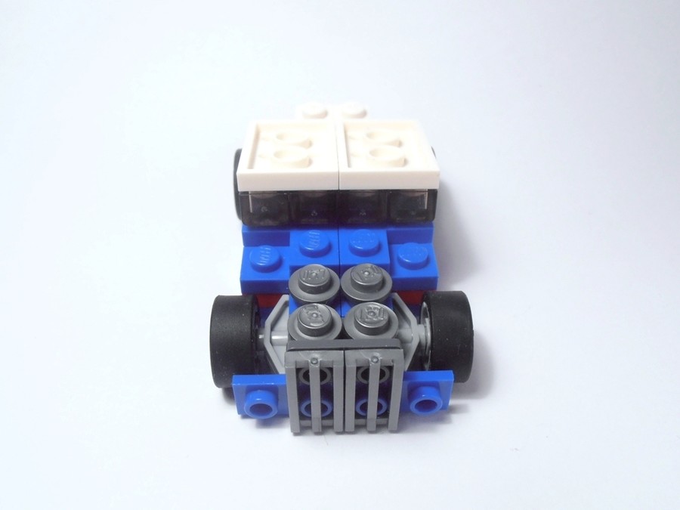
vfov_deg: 38.7
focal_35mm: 37
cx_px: 340
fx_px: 727
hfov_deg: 50.1
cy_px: 255
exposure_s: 1/60
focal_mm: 6.61
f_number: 3.9
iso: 80
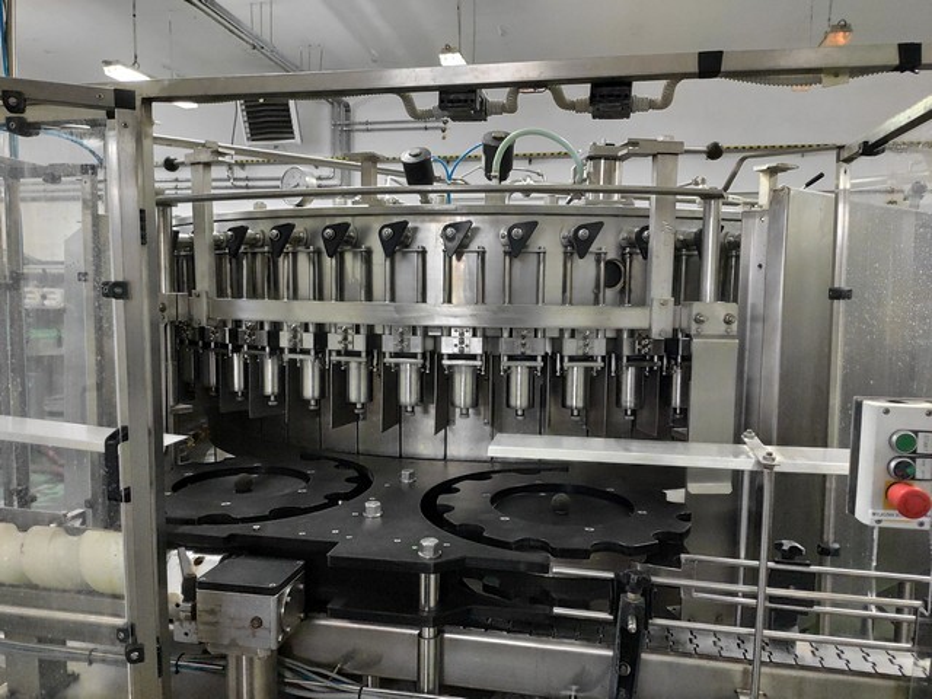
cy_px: 350
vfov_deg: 53.1
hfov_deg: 67.3
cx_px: 466
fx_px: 700
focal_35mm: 26
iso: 2317
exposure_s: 1/50
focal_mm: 4.77
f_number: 1.75
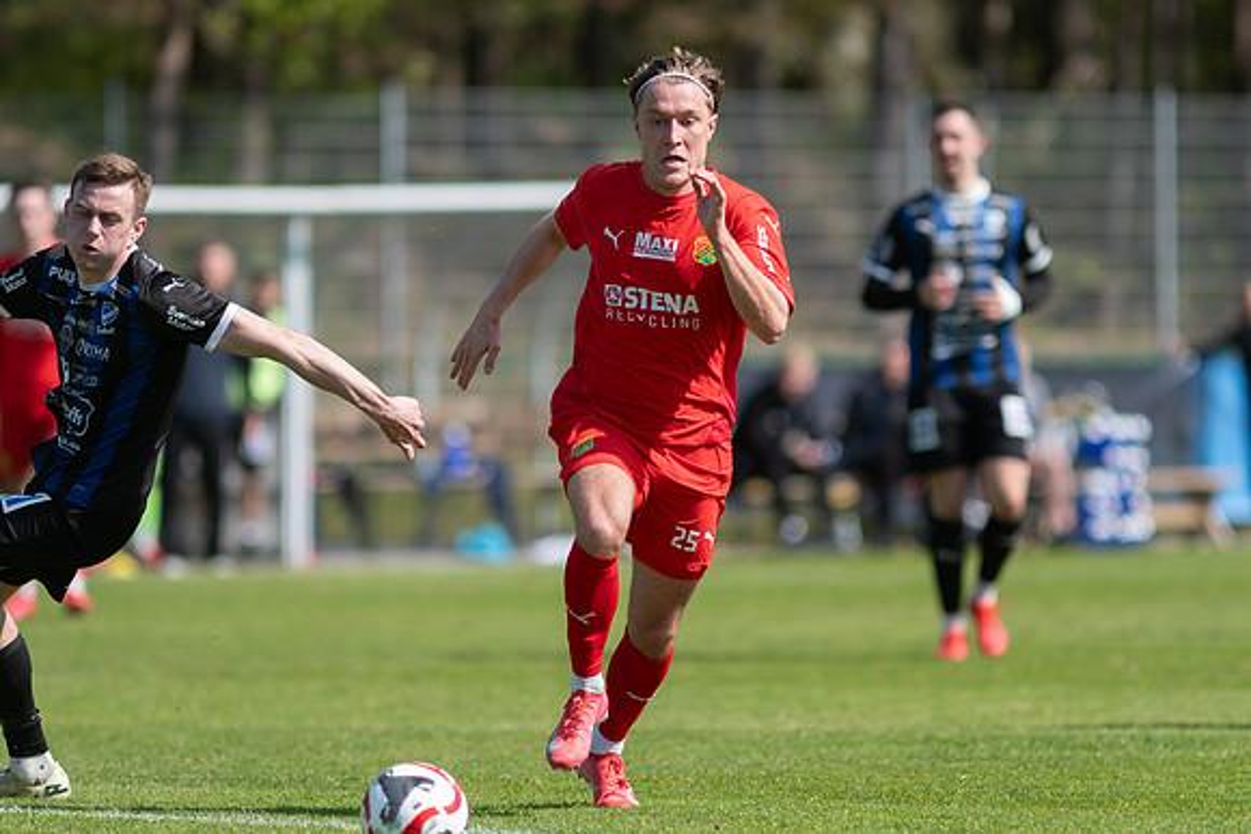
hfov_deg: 4.6
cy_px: 417
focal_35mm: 450
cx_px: 626
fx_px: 15640
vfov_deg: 3.1
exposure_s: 1/2000
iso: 180
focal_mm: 300
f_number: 3.2
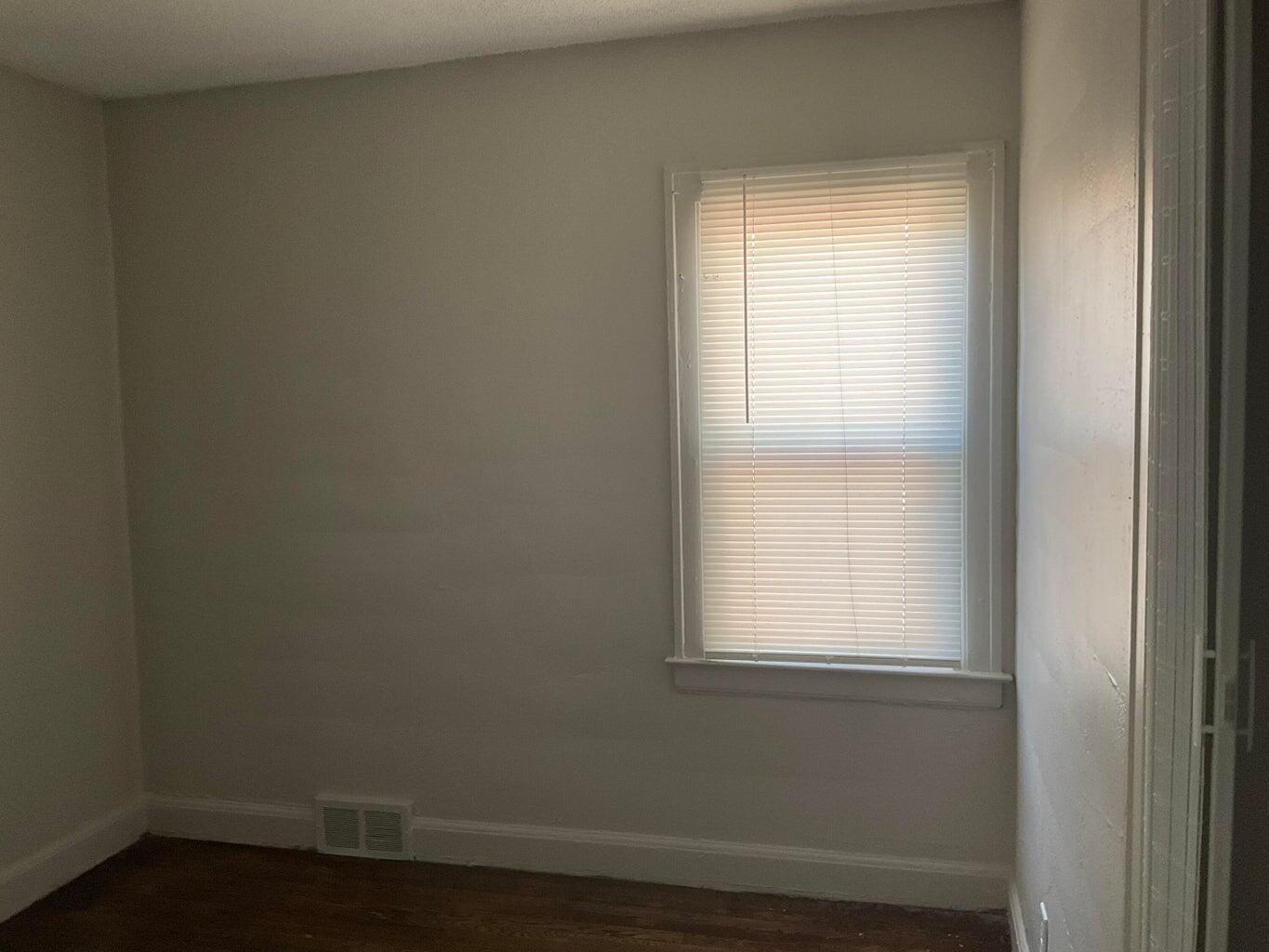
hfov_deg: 61.7
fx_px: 1063
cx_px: 634
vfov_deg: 48.2
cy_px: 476
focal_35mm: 29
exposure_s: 1/60
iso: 100
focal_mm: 3
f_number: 1.8
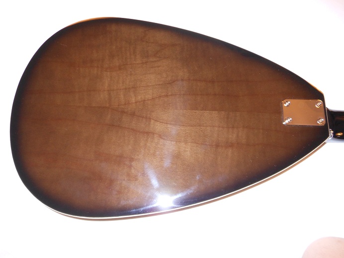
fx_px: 248
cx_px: 172
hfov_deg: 69.4
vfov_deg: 54.9
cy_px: 129
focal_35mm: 25
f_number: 3.2
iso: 200
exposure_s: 1/25
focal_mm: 4.5
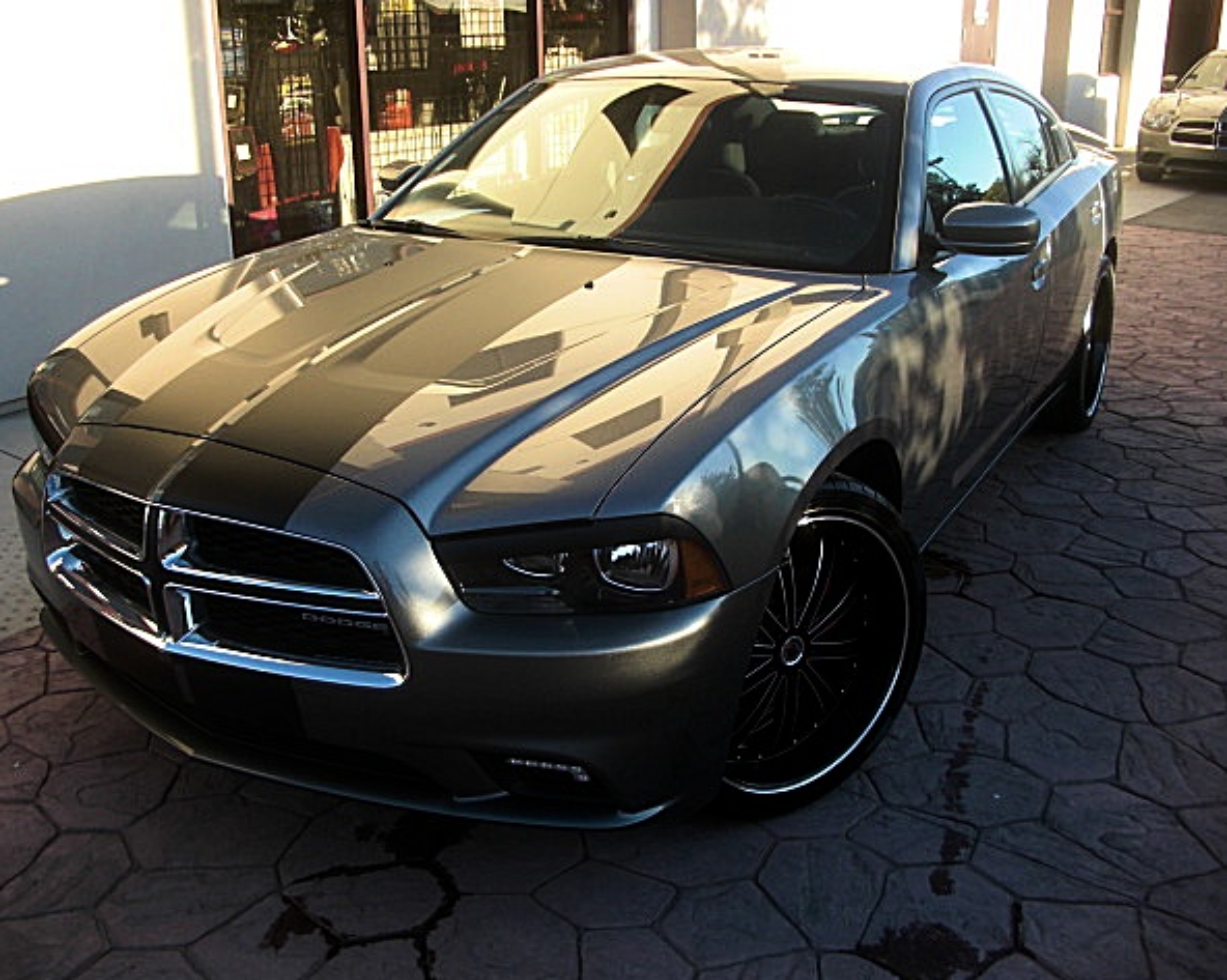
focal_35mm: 38
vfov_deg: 39.1
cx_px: 593
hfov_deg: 48.0
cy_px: 495
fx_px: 1379
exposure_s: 1/160
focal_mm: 6.3
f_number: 2.8
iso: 50
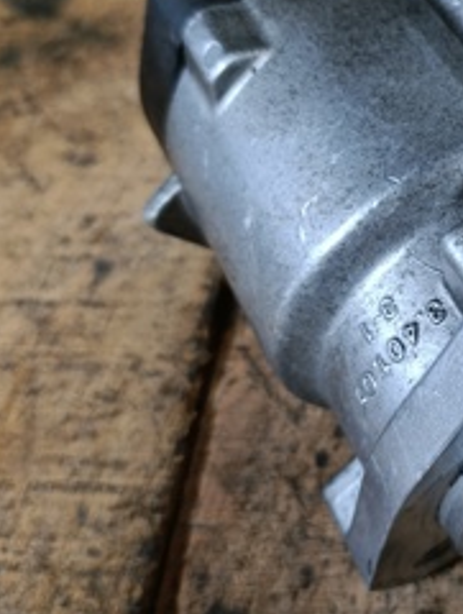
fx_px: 817
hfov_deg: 29.9
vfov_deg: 40.7
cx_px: 441
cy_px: 207
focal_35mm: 46
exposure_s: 1/25
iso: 1642
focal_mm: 6.11
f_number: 1.65
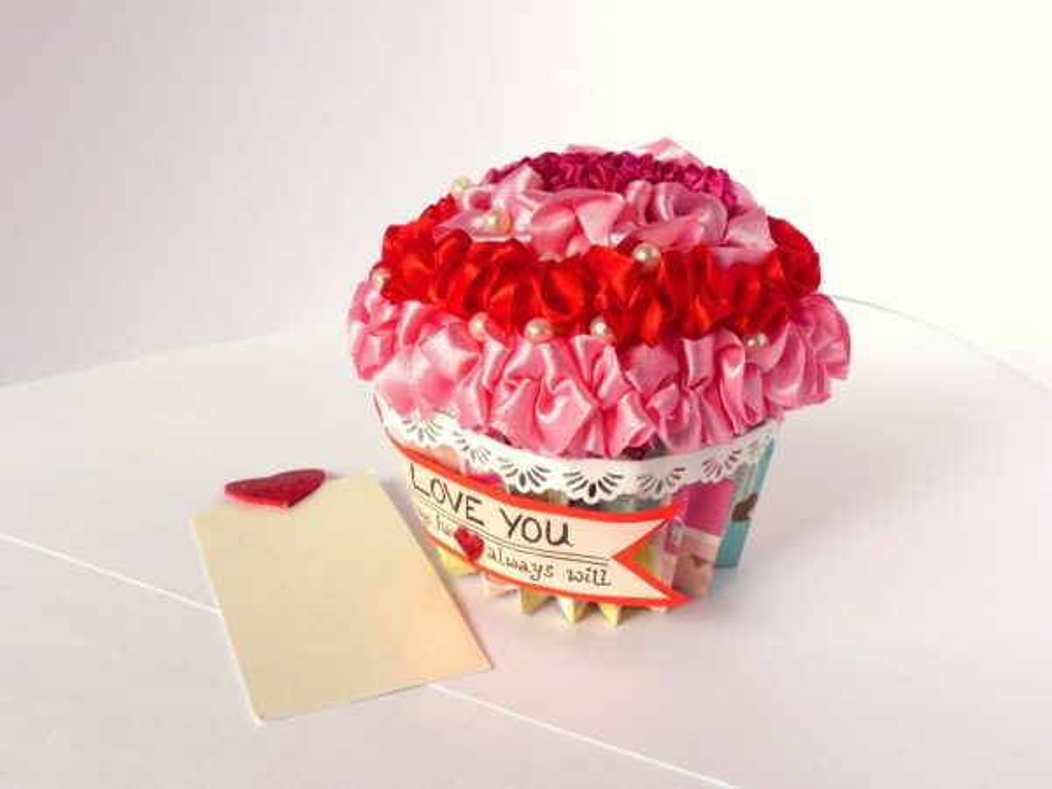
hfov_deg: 44.8
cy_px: 394
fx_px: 1276
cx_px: 526
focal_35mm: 42
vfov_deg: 34.3
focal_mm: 7.6
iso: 100
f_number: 4
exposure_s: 1/160
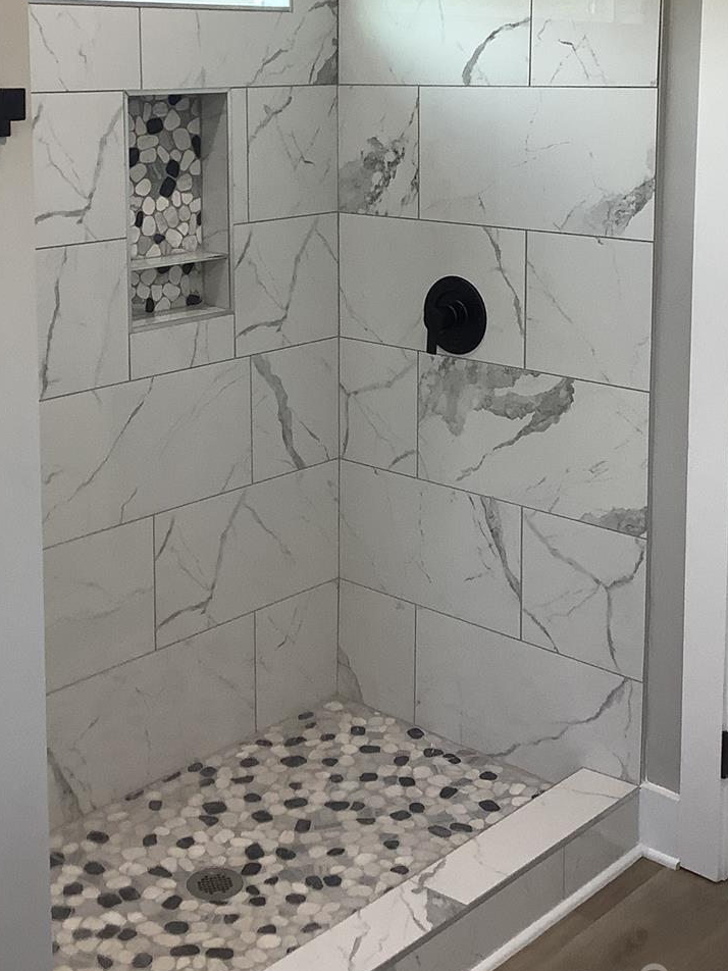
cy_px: 251
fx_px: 1402
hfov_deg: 29.1
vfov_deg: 37.3
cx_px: 331
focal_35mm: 50
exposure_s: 1/120
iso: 80
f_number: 2.4
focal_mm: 3.3
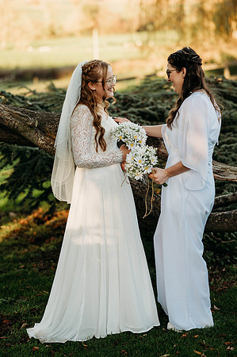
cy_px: 178
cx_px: 118
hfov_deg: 16.0
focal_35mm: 85
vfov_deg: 23.9
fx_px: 841
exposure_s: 1/800
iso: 100
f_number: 2.5
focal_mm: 85
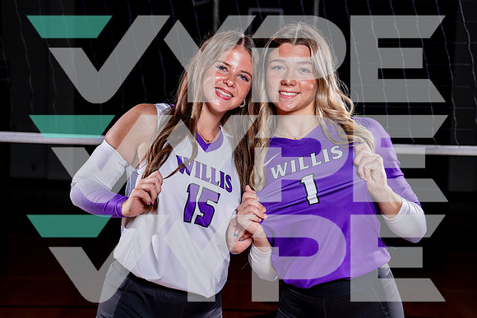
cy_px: 159
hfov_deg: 26.8
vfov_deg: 18.1
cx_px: 238
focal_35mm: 75
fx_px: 1000
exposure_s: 1/250
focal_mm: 70
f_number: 4
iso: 100
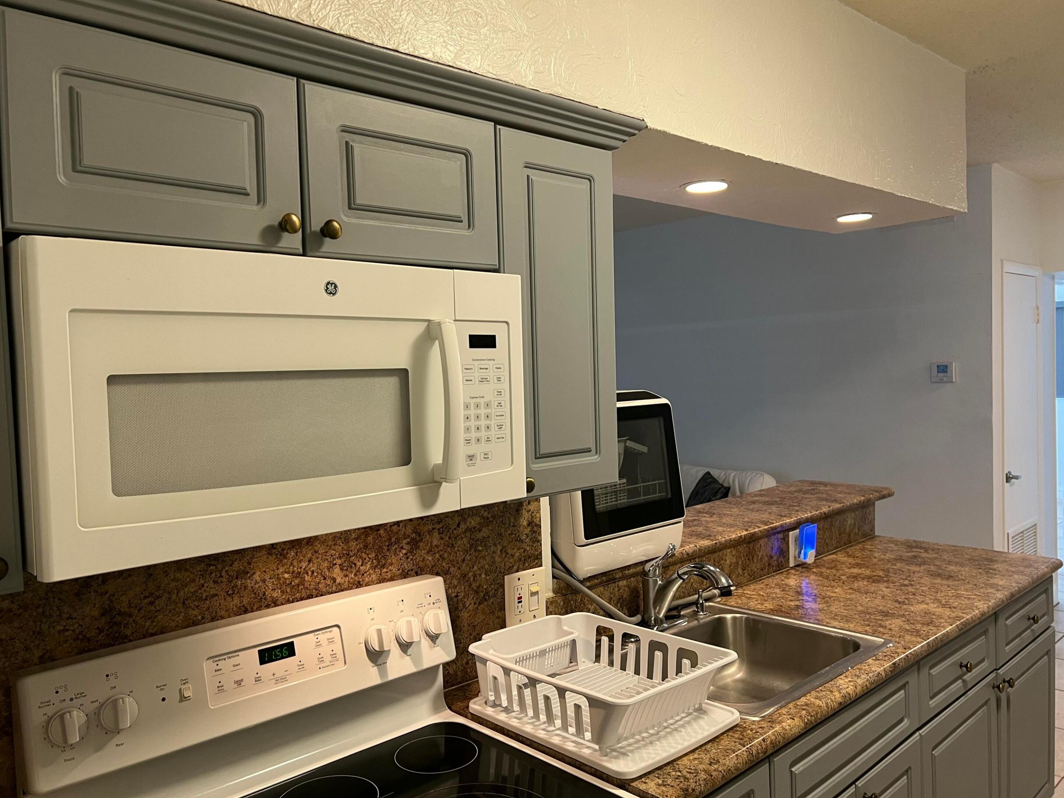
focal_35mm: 27
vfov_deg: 51.4
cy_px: 392
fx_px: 830
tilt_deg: -3.3
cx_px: 532
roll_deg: +2.4
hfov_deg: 65.3
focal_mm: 5.7
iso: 100
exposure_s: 1/60
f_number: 1.5
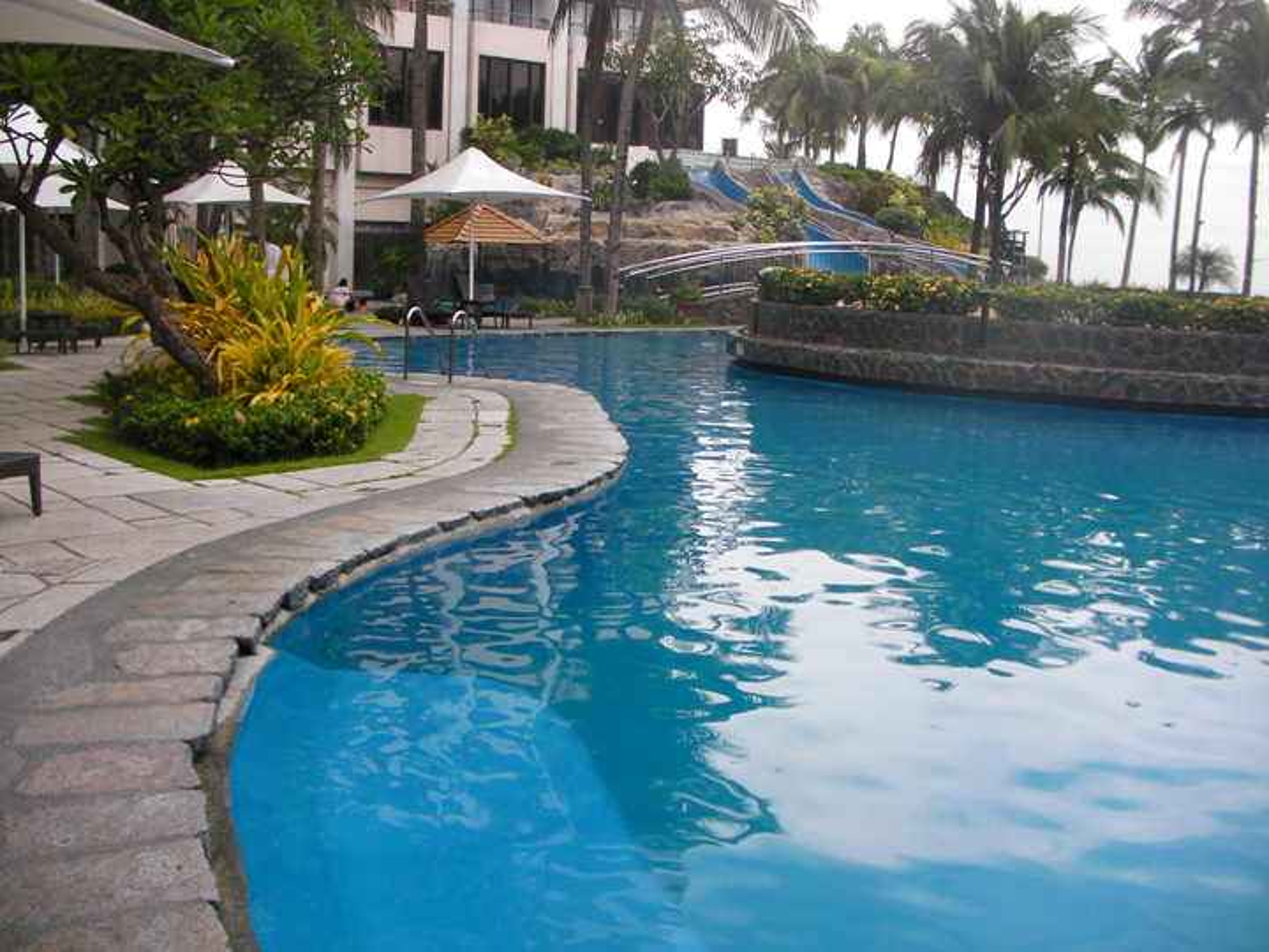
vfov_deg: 37.7
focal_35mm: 38
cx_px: 634
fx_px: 1393
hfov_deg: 49.0
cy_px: 476
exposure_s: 1/186
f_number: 3.5
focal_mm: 6.3
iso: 100
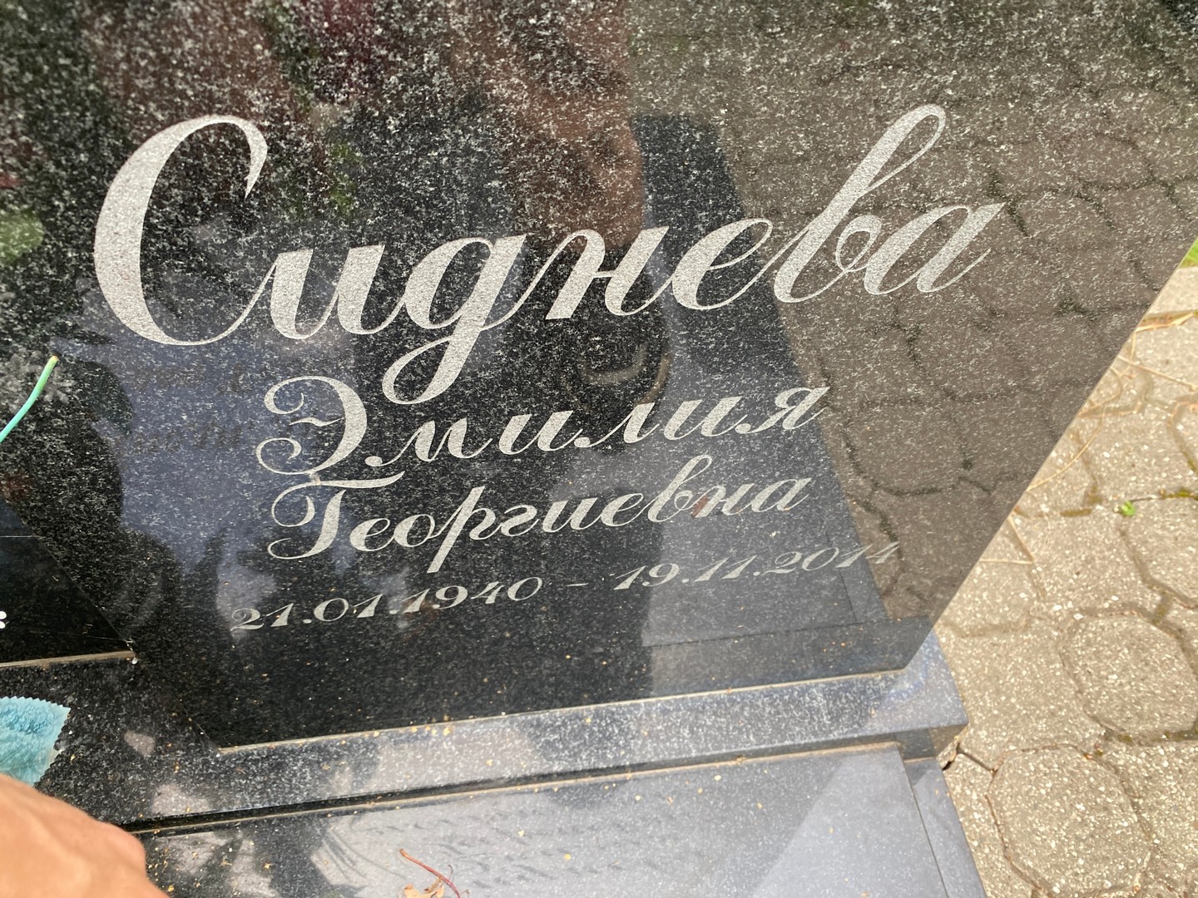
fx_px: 900
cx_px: 599
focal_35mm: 26
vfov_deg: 53.1
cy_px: 449
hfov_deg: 67.3
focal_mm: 4.25
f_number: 1.8
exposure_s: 1/109
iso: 125
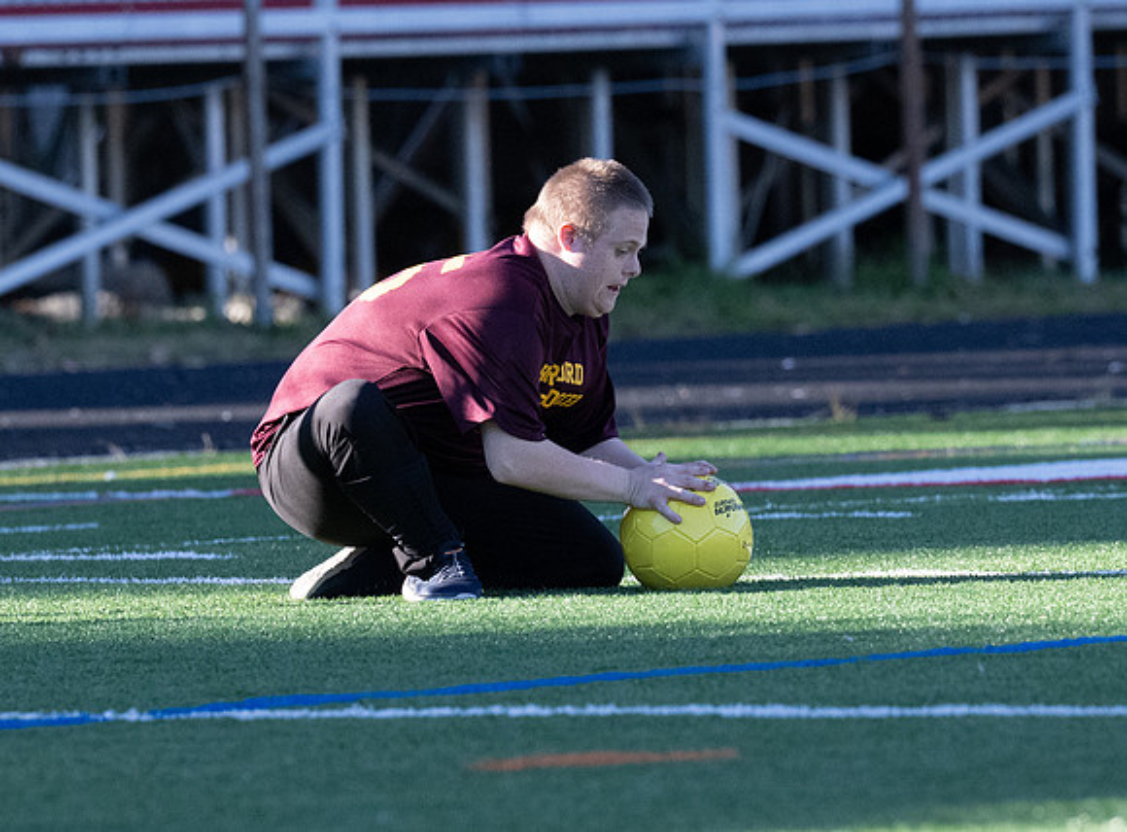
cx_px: 572
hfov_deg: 4.2
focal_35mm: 477
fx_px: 15452
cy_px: 494
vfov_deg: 3.1
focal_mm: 200
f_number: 4.5
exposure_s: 1/4000
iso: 2500
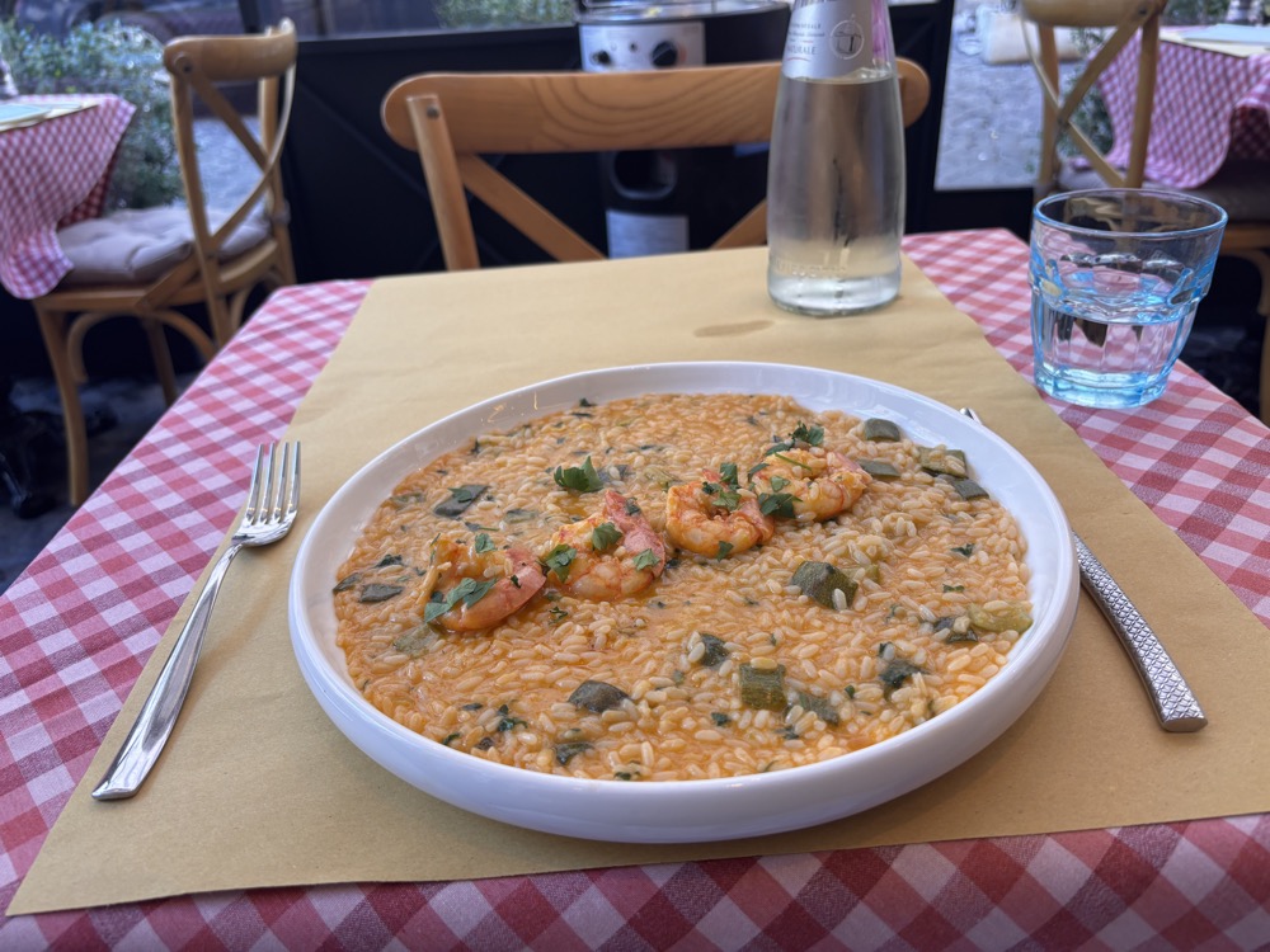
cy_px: 476
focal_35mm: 26
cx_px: 635
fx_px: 954
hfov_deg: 67.3
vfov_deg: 53.1
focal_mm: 5.96
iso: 64
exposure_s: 1/100
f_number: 1.6
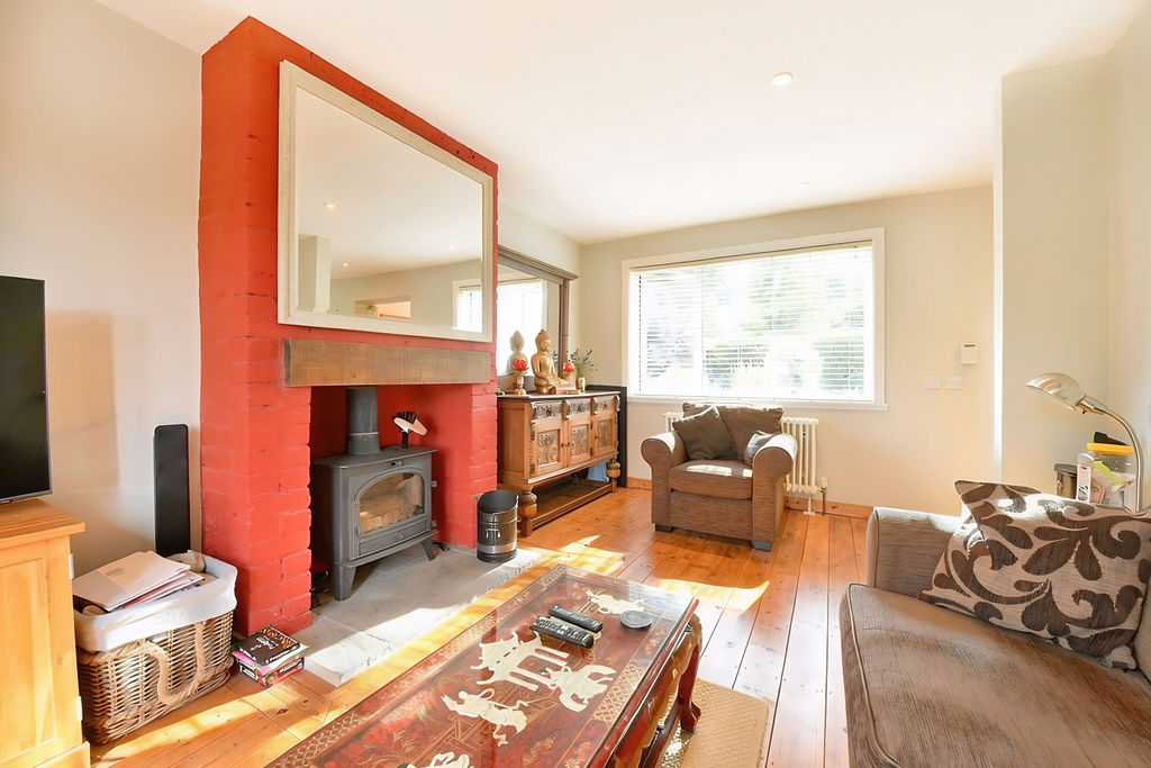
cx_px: 576
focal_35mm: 14
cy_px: 384
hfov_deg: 104.2
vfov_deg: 81.2
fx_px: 448
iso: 250
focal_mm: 14
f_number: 8
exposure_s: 1/15
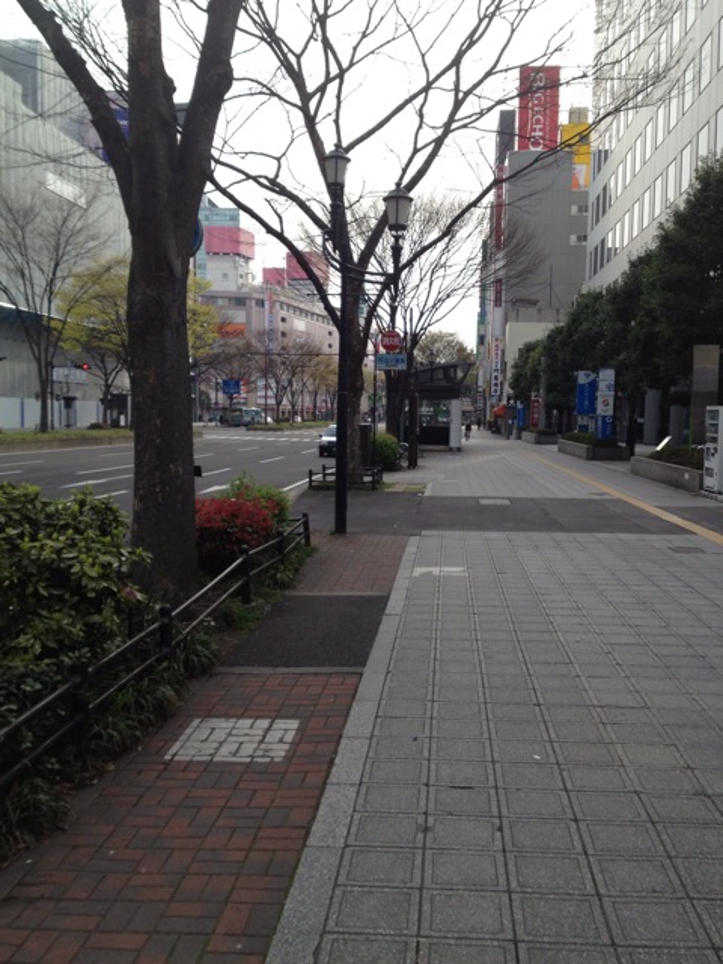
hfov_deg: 40.7
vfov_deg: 52.6
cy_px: 482
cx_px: 362
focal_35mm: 35
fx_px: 975
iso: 64
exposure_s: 1/613
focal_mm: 4.28
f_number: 2.4
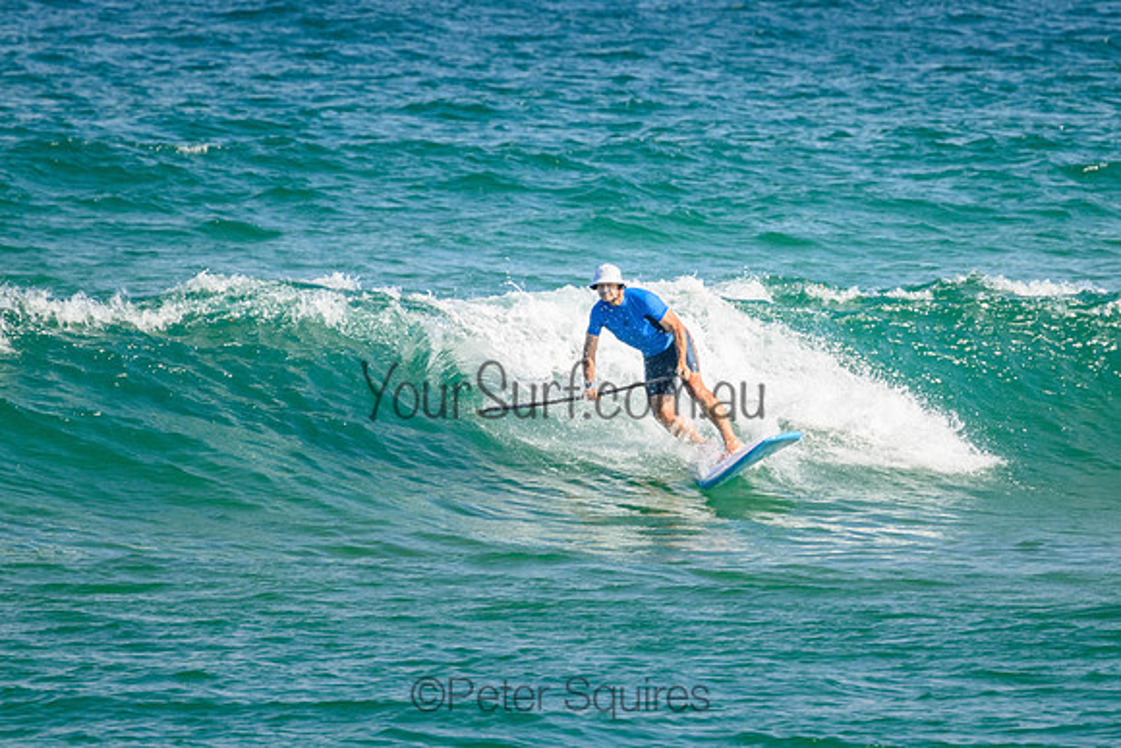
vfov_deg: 1.4
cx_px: 681
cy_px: 297
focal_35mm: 972
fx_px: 30267
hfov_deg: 2.1
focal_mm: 800
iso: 1800
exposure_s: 1/2000
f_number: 11
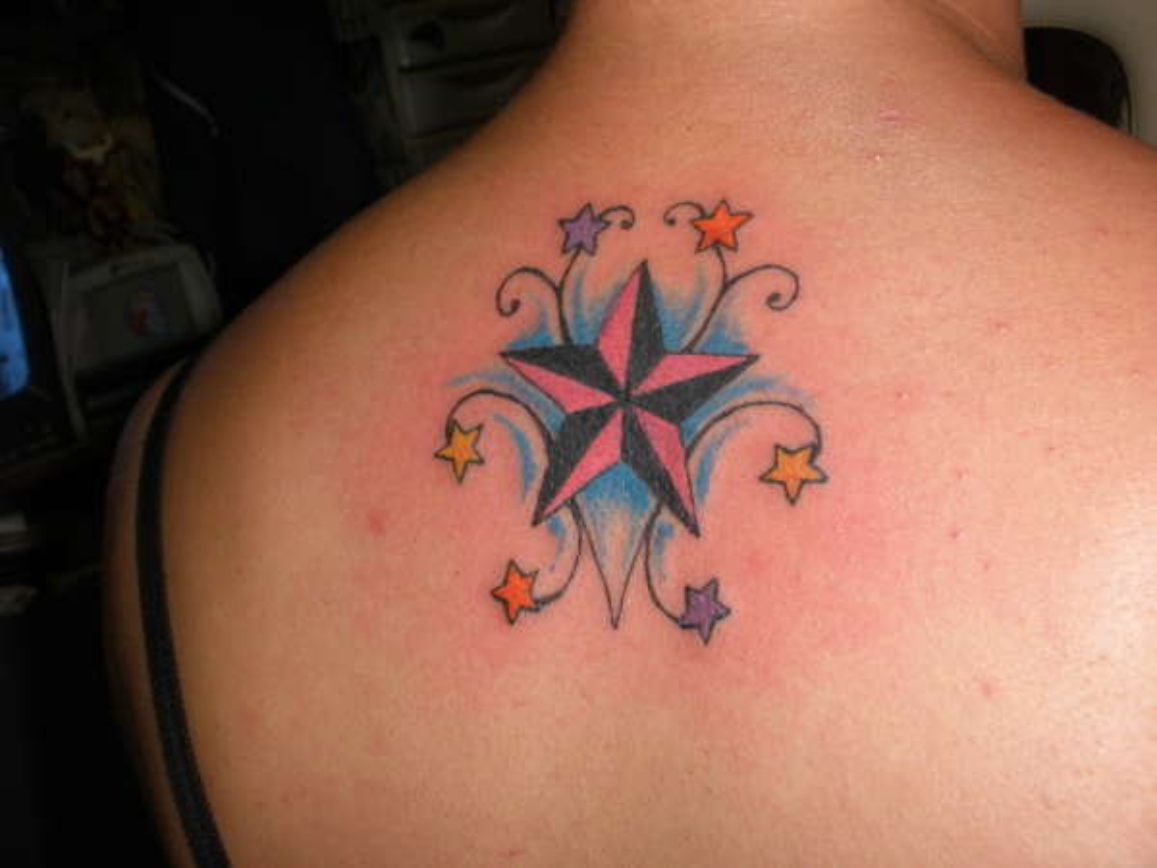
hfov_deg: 51.4
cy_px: 434
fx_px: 1203
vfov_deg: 39.7
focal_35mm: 36
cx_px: 578
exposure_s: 1/30
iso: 160
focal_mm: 6.3
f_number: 5.6
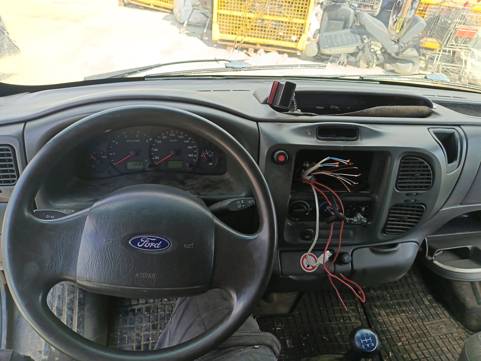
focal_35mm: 24
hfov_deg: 71.6
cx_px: 240
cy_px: 180
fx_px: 333
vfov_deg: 56.8
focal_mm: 5.25
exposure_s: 1/100
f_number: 1.75
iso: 106
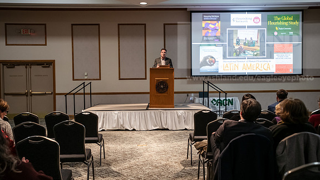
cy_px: 89
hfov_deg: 54.0
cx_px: 161
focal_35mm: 37
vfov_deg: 32.0
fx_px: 314
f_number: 3.2
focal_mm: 35
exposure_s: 1/160
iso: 2000
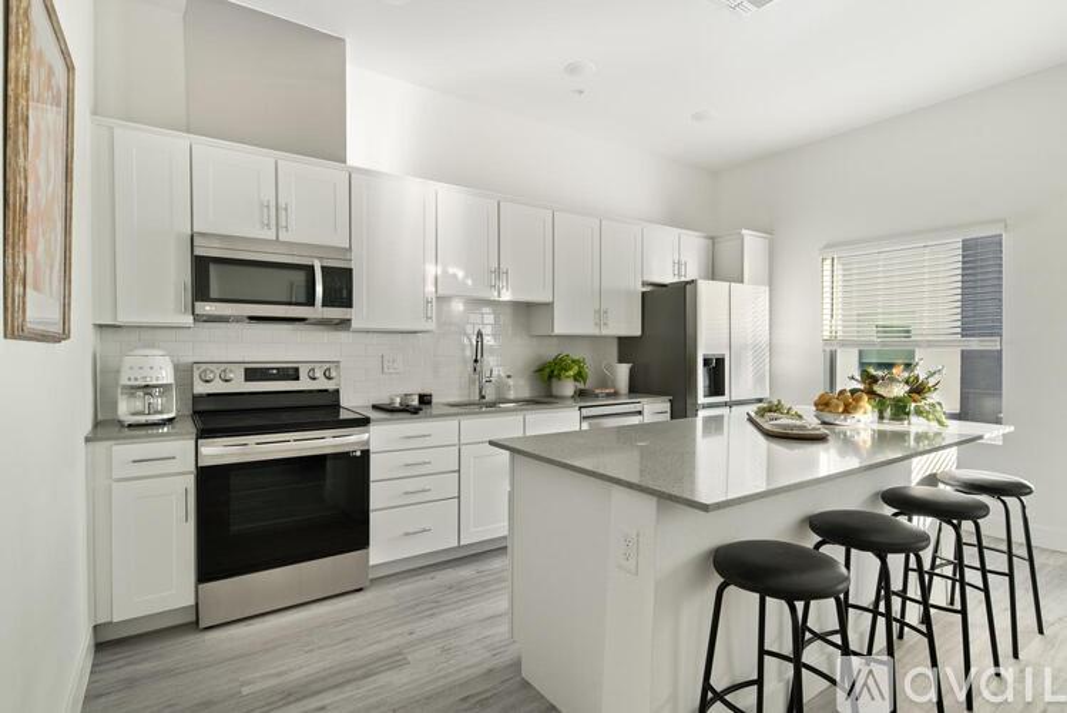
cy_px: 356
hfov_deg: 93.3
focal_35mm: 17
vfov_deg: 70.5
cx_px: 534
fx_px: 504
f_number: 8
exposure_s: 1/40
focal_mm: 17
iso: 800
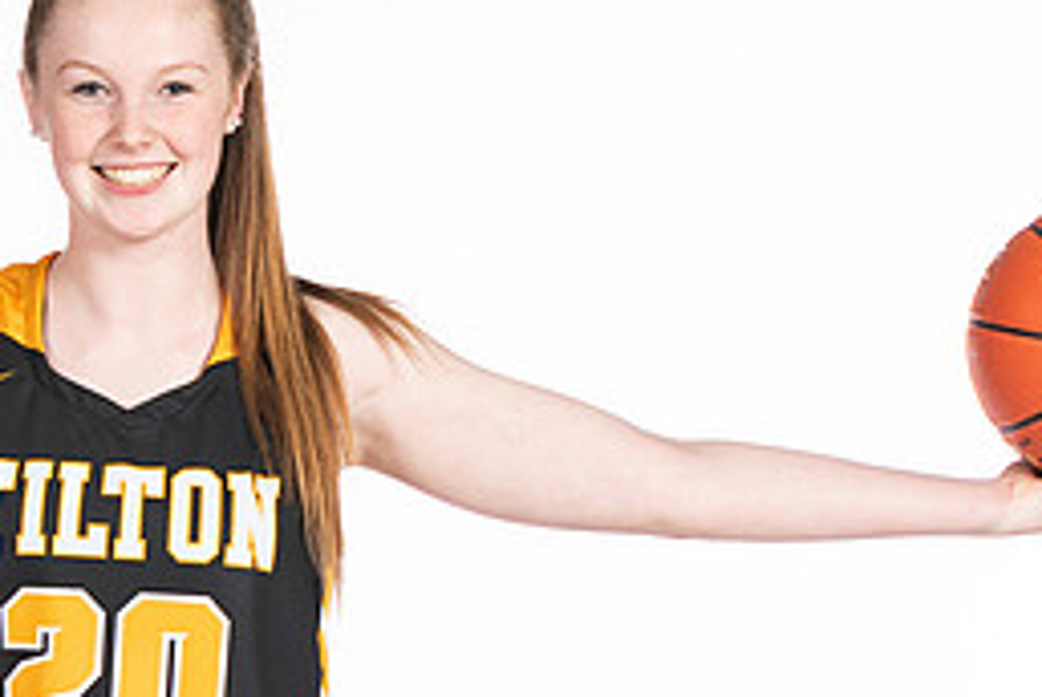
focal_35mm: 331
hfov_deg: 6.2
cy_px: 199
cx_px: 136
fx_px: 9591
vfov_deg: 4.2
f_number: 5
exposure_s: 1/100
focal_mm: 70
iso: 100
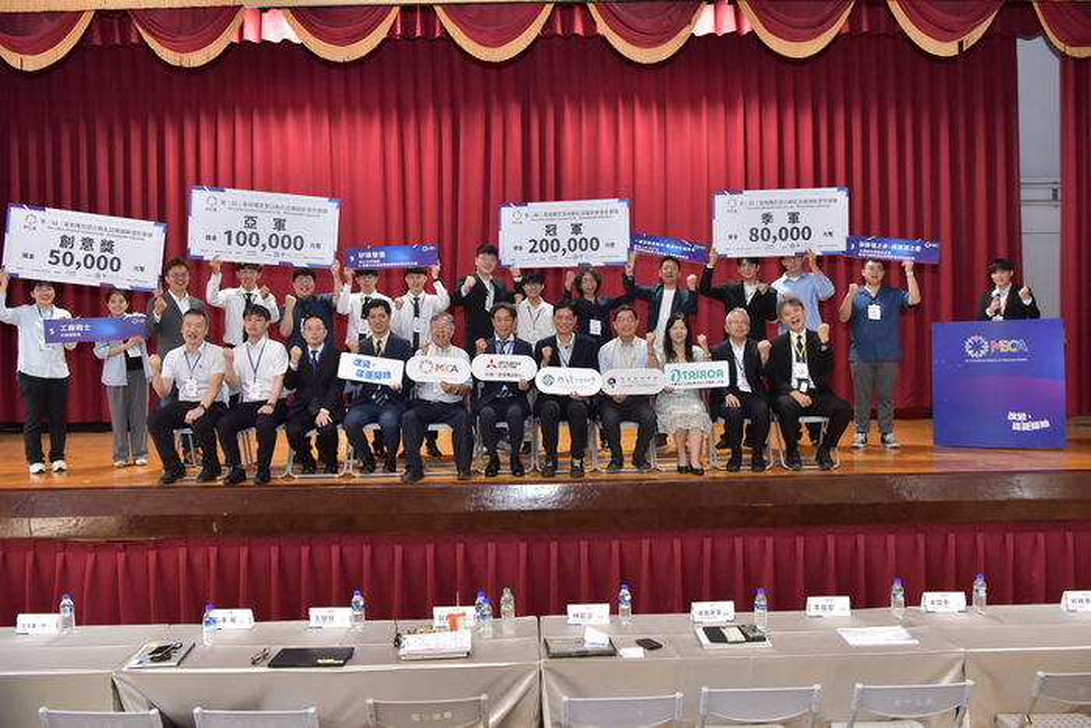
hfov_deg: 63.6
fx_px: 879
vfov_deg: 45.0
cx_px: 546
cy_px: 364
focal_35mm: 29
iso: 1600
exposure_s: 1/100
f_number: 5
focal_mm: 29
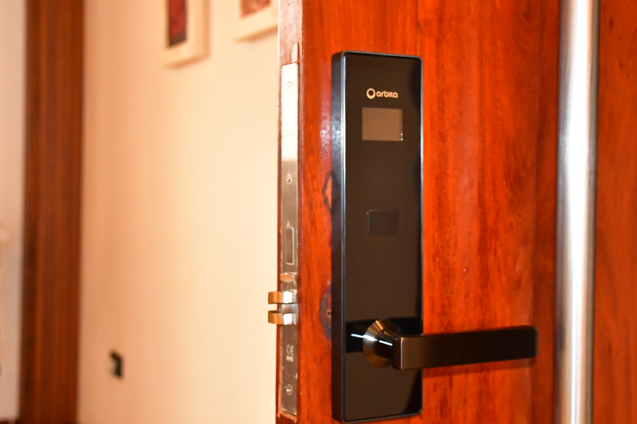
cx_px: 318
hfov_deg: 33.4
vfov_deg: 22.6
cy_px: 212
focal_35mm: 60
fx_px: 1062
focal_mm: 30
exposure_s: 1/60
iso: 5000
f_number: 4.5
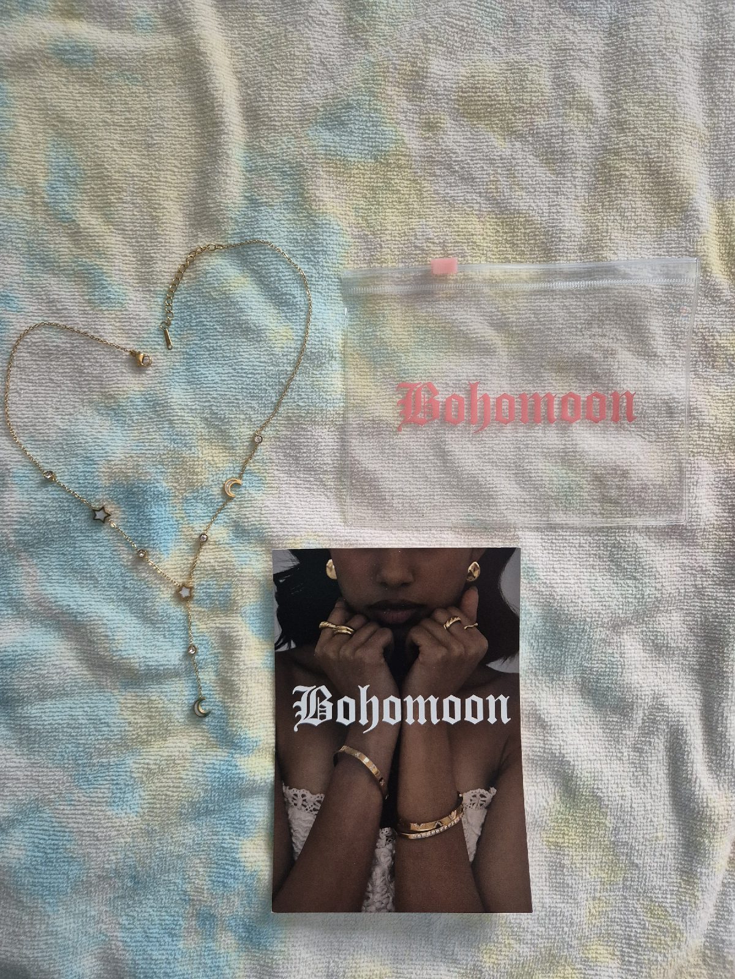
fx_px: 651
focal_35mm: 23
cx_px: 368
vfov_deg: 73.9
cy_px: 490
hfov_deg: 58.9
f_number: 1.8
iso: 640
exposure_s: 1/100
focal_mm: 5.4
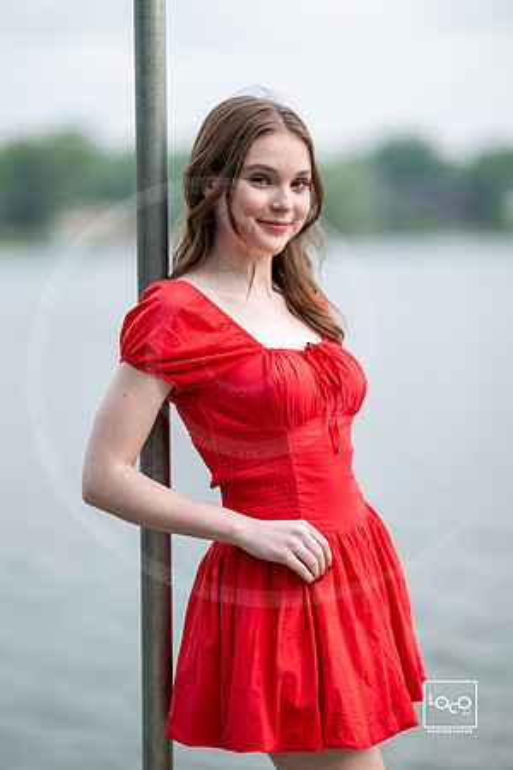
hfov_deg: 16.1
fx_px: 1817
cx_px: 256
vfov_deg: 23.9
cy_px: 385
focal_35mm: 85
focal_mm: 85
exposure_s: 1/200
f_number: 1.2
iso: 80
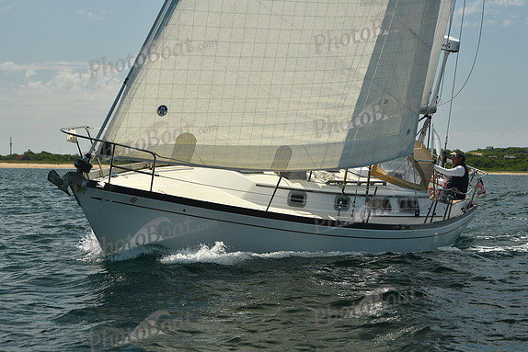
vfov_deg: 14.7
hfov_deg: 21.9
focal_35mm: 93
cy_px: 175
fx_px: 1364
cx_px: 266
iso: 320
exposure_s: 1/640
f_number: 9
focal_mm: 92
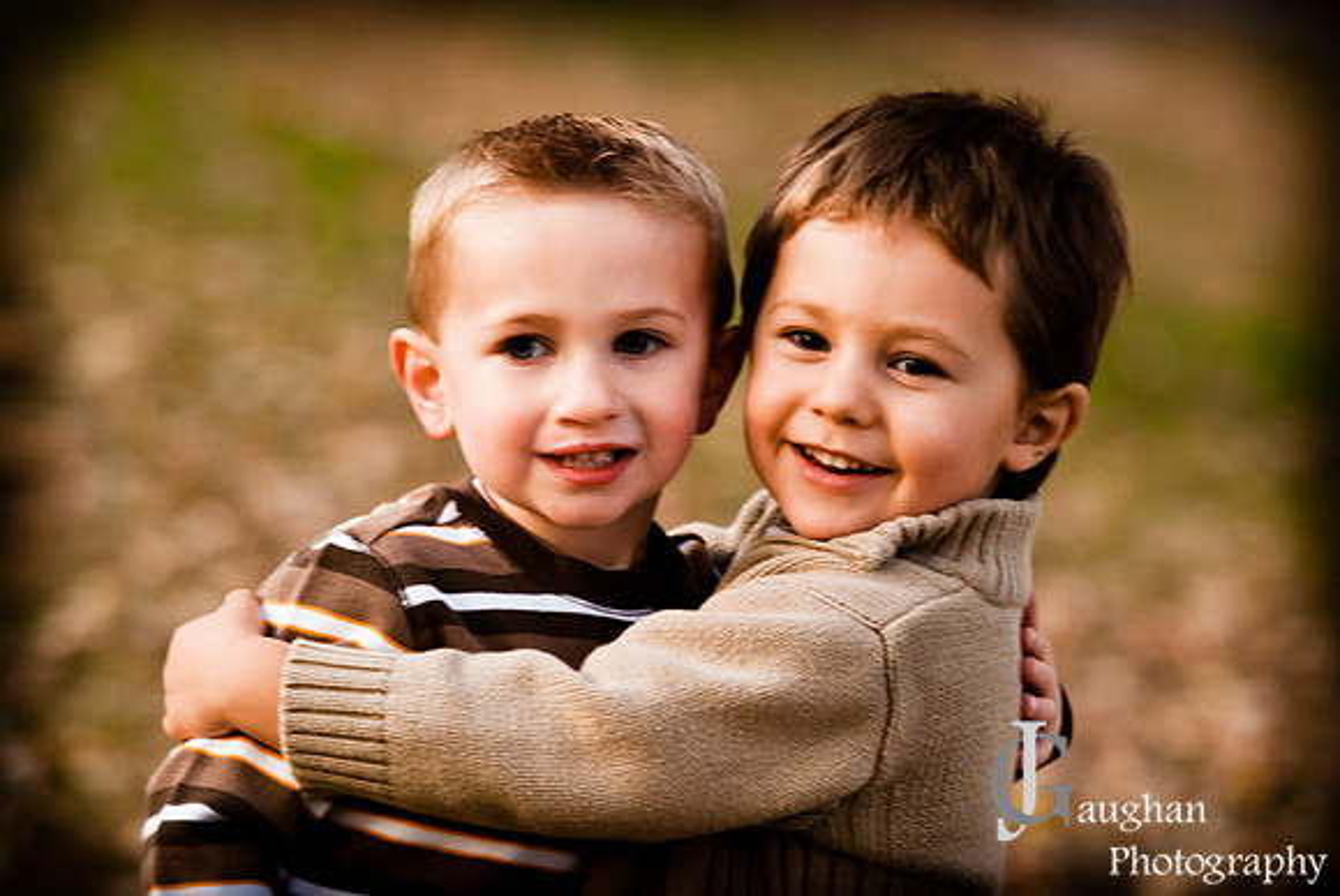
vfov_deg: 7.6
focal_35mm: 180
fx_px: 6707
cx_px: 670
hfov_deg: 11.4
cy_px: 448
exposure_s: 1/60
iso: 640
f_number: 2.8
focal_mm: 120
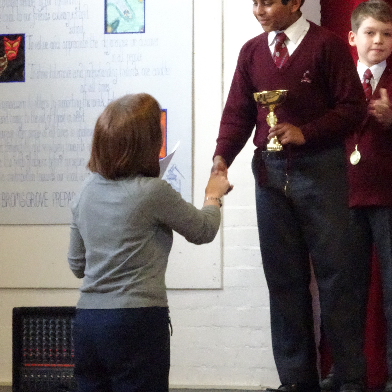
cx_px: 275
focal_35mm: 304
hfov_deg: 5.8
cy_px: 169
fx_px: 3895
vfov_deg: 5.8
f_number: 6.3
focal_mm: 38.47
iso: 3200
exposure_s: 1/50
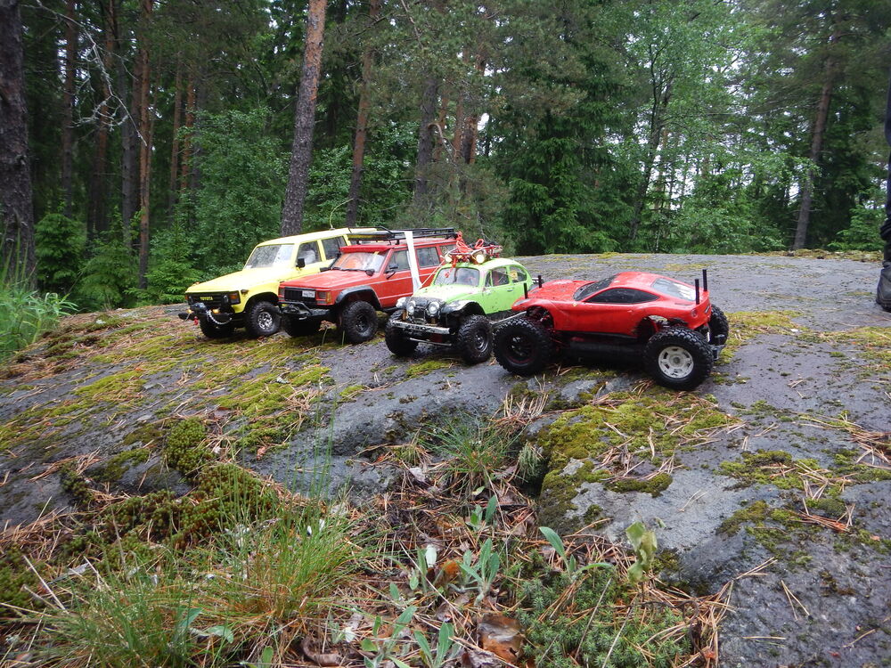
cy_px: 334
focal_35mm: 28
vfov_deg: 49.7
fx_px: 721
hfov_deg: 63.4
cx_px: 446
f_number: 3.9
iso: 125
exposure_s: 1/80
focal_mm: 5
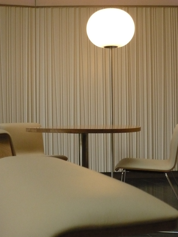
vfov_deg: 35.5
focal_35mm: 54
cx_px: 89
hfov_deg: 27.0
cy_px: 118
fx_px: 370
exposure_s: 1/160
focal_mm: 7.4
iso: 400
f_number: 3.5
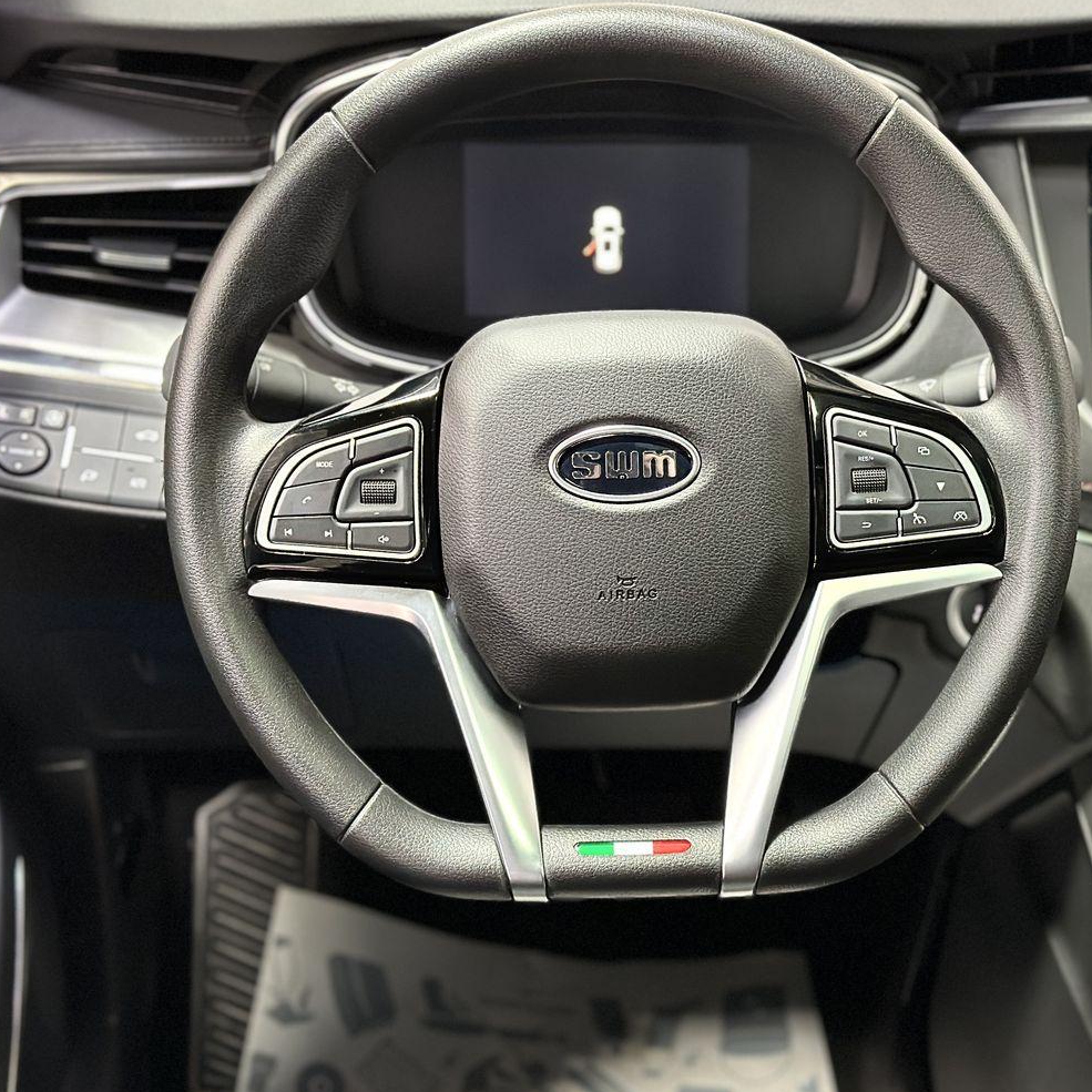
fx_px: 2213
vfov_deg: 27.7
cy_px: 517
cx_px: 627
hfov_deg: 27.7
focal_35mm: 62
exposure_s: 1/33
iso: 640
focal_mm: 6.86
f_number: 1.78
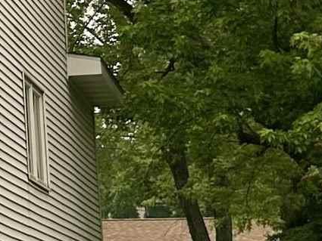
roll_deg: -0.2
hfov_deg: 9.1
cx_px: -523
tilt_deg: +13.1
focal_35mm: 188
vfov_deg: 7.8
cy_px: -60
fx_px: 1749
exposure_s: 1/743
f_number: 1.5
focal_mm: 5.7
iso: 50
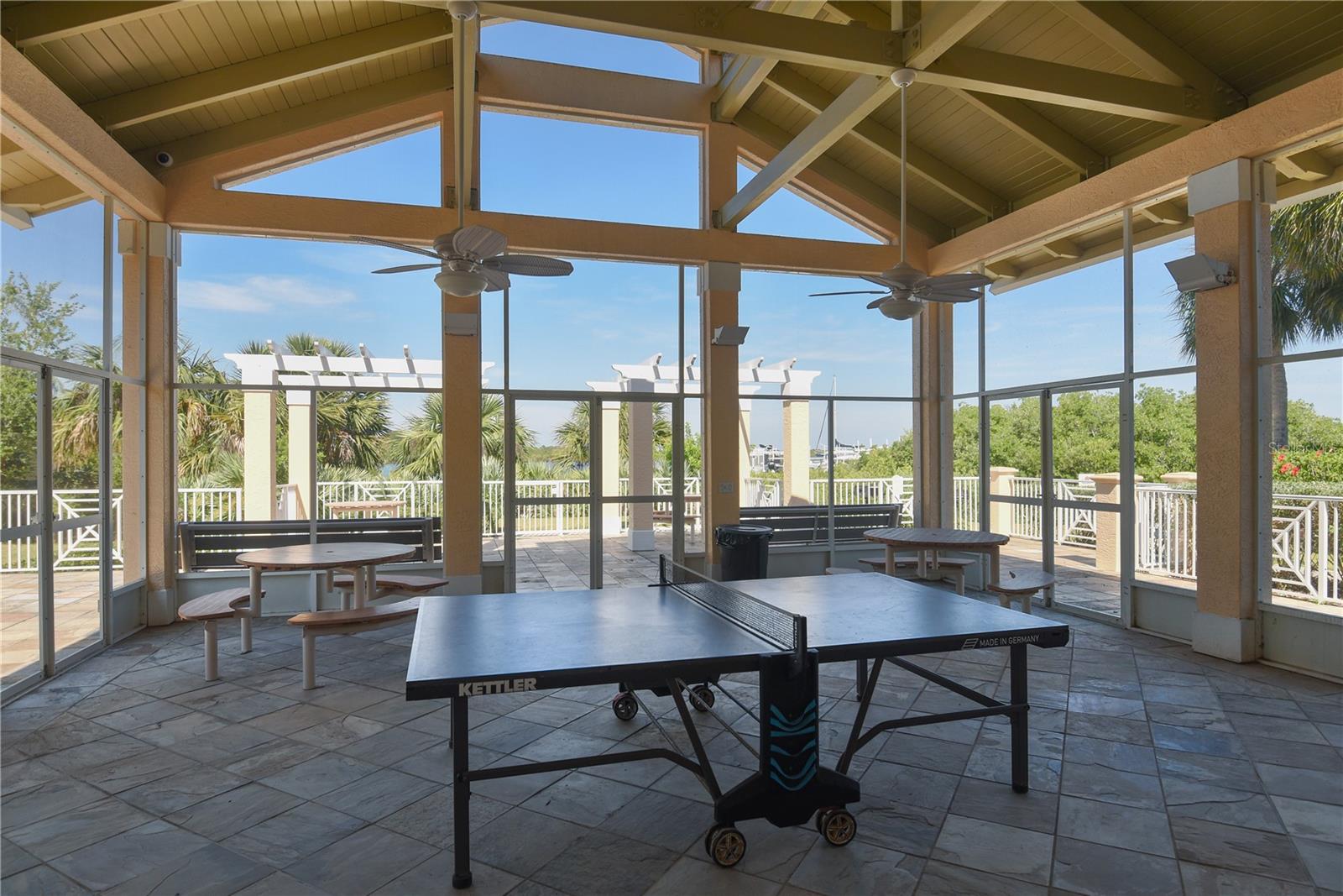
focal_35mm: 20
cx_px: 672
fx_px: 746
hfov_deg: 84.0
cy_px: 448
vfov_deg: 61.9
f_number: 8
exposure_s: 1/125
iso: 160
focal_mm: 20
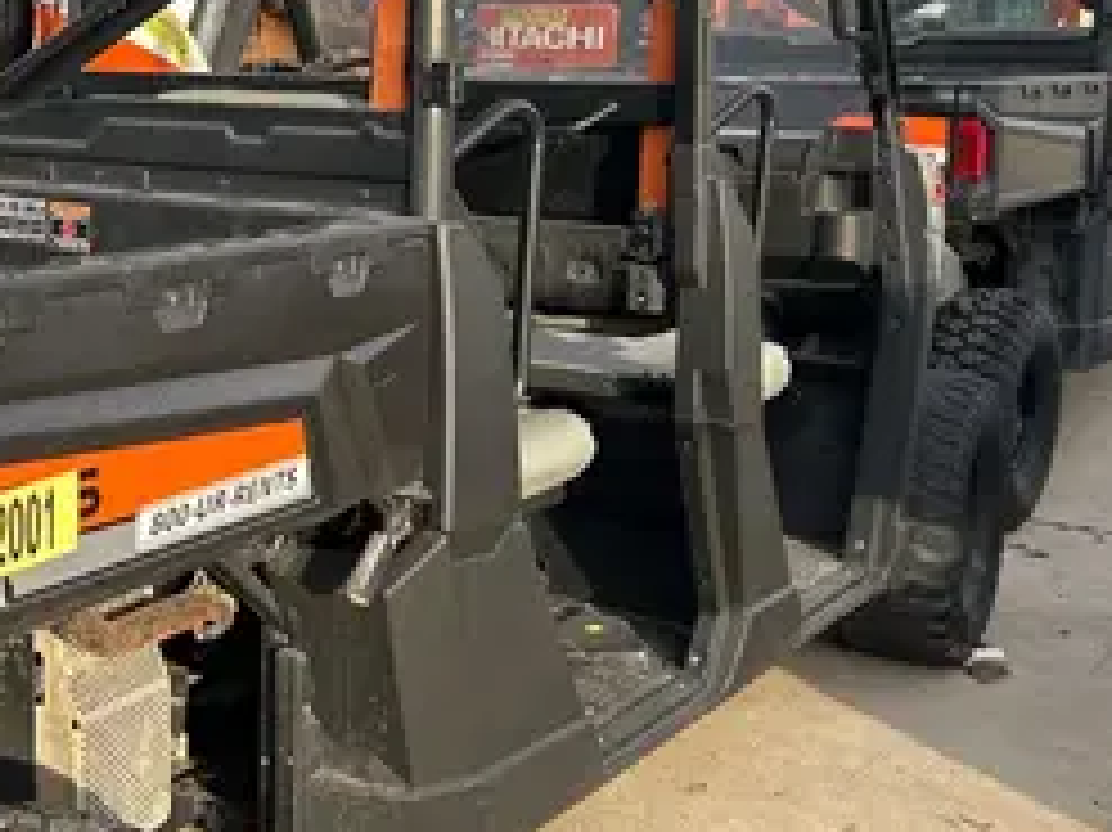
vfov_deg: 25.2
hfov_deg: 31.7
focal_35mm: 58
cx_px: 113
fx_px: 1862
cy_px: 326
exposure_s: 1/827
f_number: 1.5
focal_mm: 5.7
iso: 50
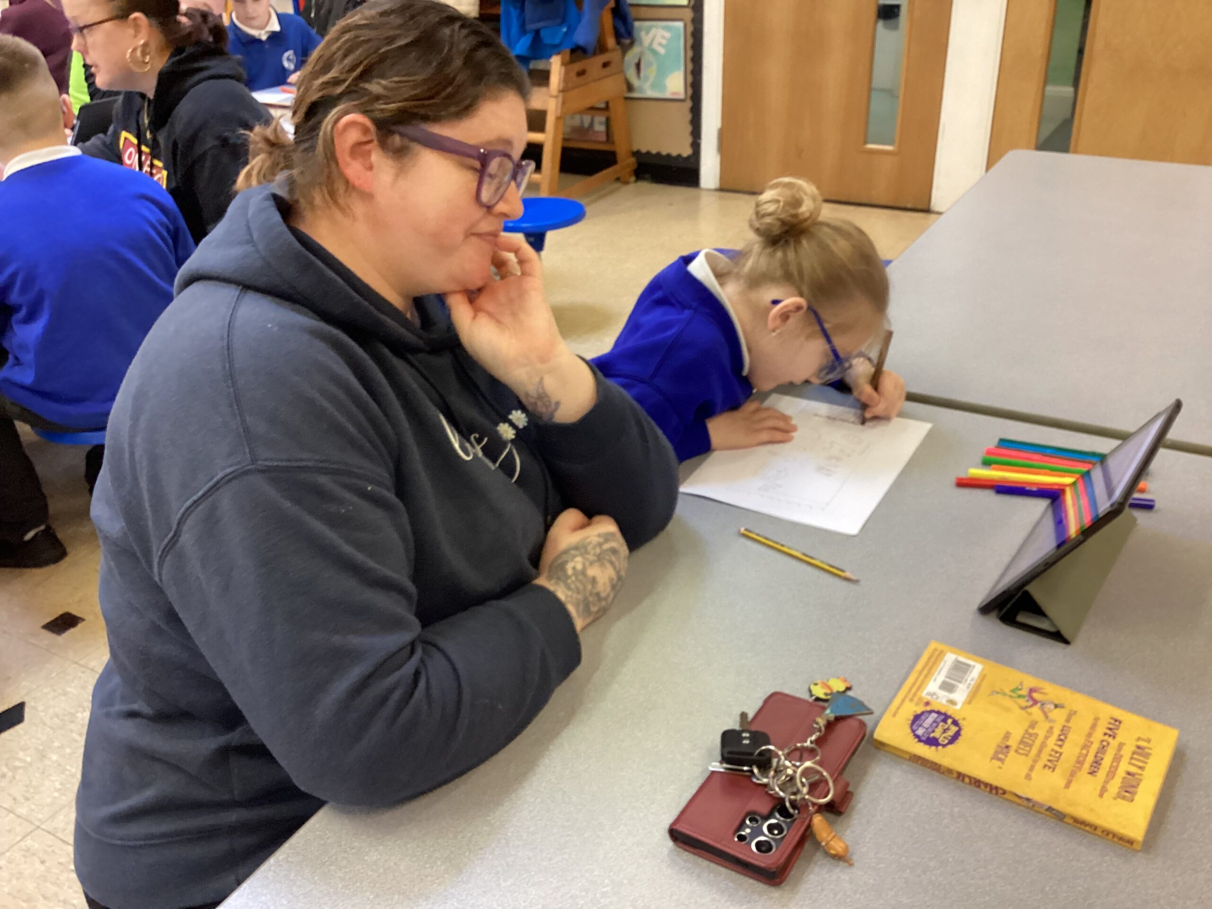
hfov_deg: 58.4
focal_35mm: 31
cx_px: 606
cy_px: 454
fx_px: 1085
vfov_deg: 45.4
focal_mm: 3.3
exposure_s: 1/50
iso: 320
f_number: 2.4
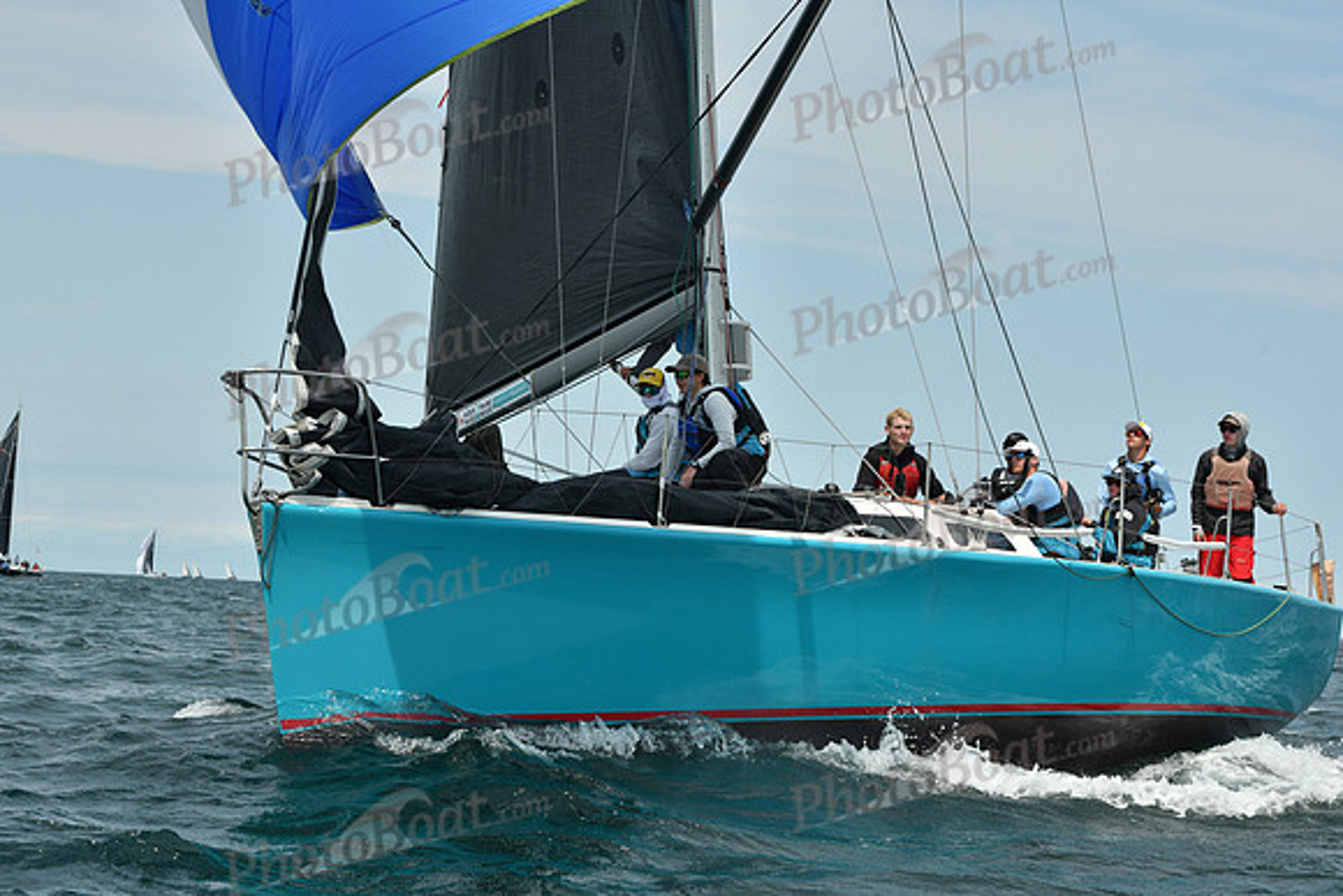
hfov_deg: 22.1
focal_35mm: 92
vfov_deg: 14.9
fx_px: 3433
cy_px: 448
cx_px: 672
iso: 320
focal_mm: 92
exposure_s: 1/1250
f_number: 9
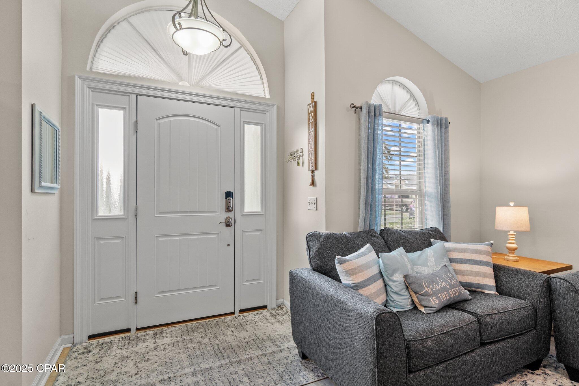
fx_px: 289
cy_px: 193
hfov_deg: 90.0
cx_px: 290
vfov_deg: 67.4
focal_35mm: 18
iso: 400
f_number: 8
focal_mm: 12
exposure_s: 1
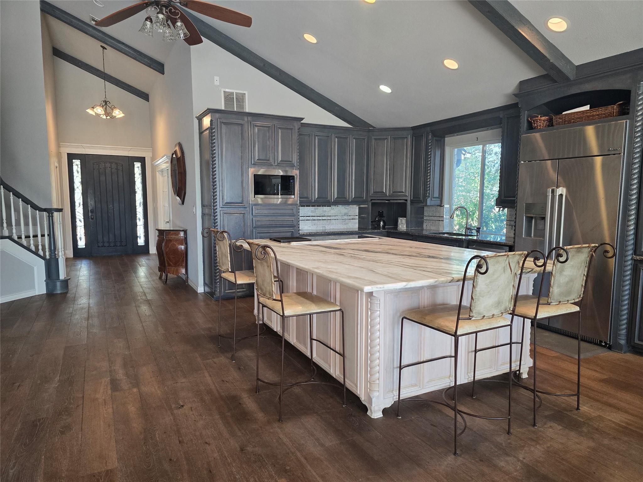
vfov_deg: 58.9
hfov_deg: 73.9
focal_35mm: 23
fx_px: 427
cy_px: 241
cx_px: 322
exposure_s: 1/120
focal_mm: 6.3
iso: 250
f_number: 1.7
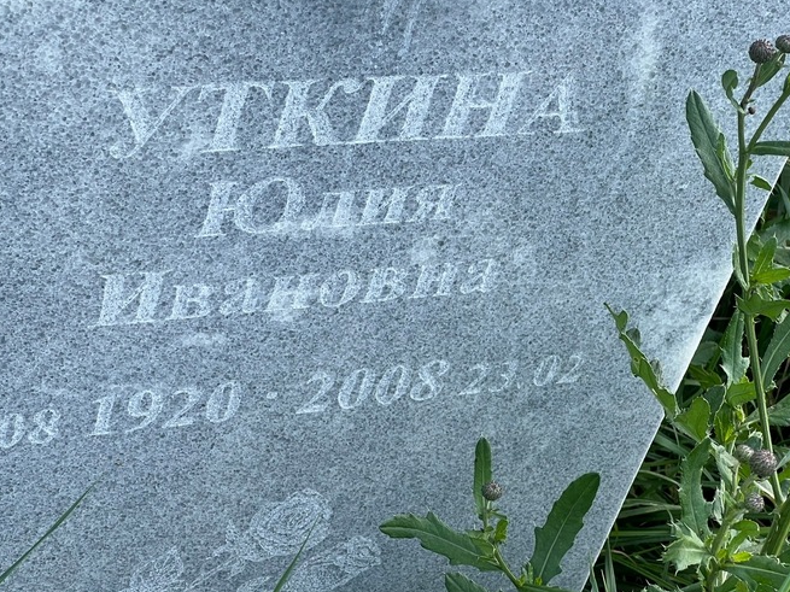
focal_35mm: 94
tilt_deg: -39.8
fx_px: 2145
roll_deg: -16.8
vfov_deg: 15.7
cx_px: 317
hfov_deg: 20.8
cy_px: 313
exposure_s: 1/121
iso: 25
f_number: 2.8
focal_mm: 9
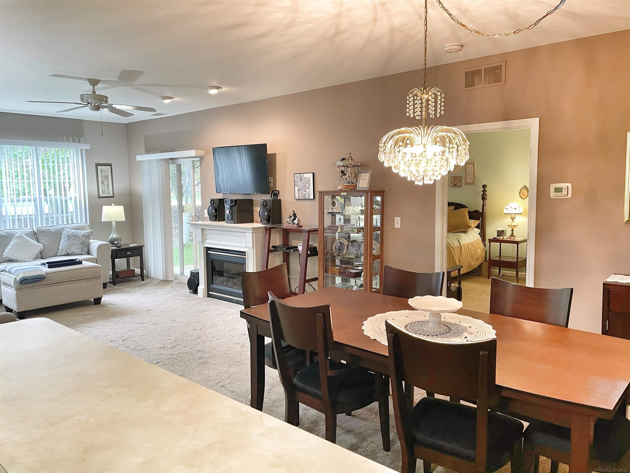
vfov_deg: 53.1
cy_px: 236
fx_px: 473
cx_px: 315
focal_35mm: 26
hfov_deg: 67.3
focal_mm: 4.2
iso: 200
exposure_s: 1/60
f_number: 1.6
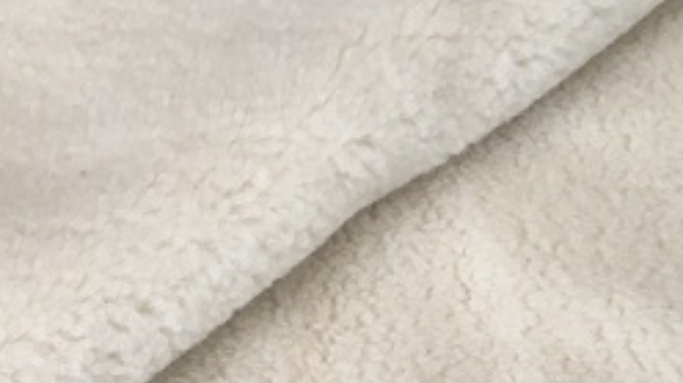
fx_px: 1846
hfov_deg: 20.9
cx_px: 253
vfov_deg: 11.6
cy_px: 446
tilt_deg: -53.9
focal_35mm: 102
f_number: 2.2
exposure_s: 1/33
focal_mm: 4.15
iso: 40
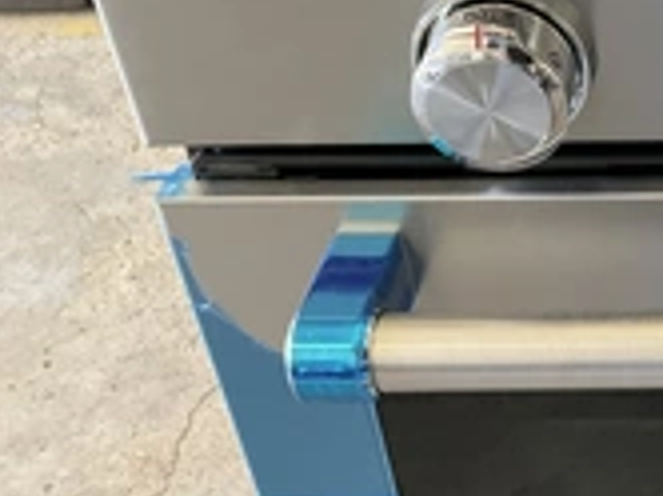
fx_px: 1339
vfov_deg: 21.0
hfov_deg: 25.4
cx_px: 767
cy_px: 236
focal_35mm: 70
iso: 250
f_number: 1.8
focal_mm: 3
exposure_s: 1/60
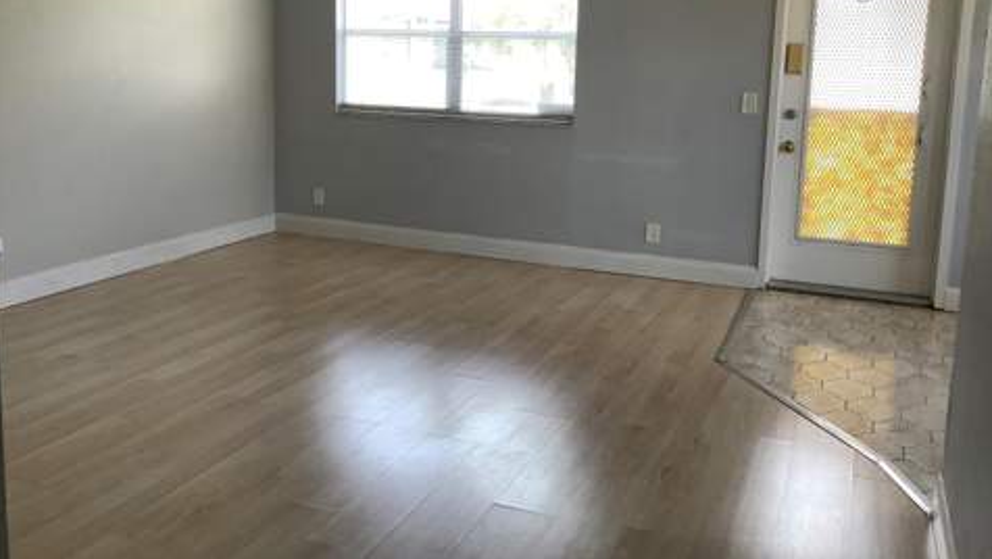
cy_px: 187
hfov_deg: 58.0
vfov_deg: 34.4
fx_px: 895
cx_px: 494
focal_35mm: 34
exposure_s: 1/100
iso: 80
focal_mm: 3.3
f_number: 2.4
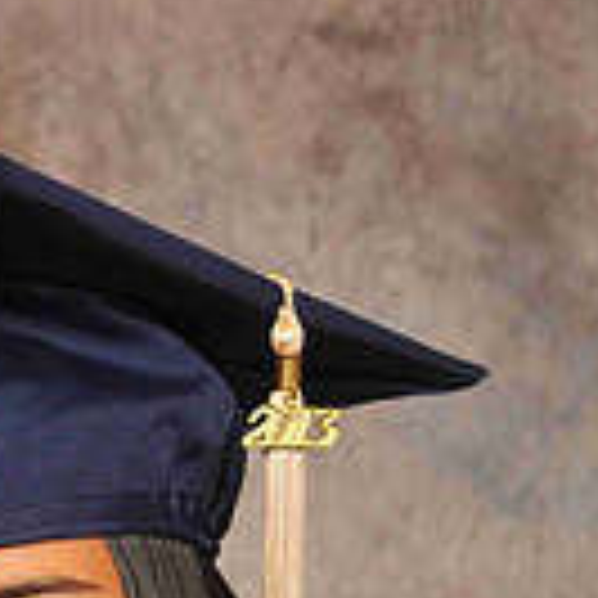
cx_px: -43
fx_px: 7603
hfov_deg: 4.5
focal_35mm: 389
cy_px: 832
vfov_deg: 4.5
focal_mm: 90
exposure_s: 1/60
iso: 200
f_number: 6.3
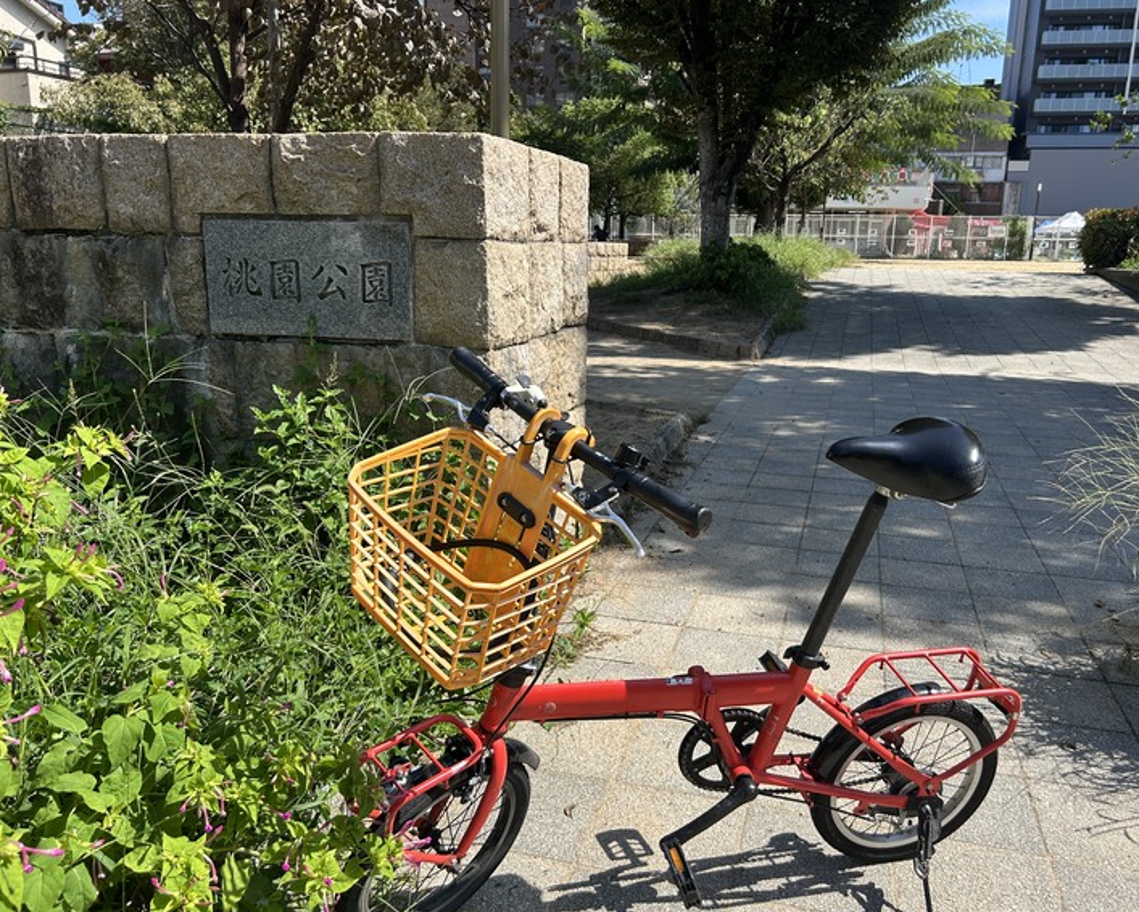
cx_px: 606
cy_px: 468
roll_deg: -0.7
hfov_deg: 62.1
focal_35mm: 28
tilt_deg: -12.7
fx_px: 944
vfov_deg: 51.5
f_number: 1.5
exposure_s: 1/2513
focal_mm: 5.7
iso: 50
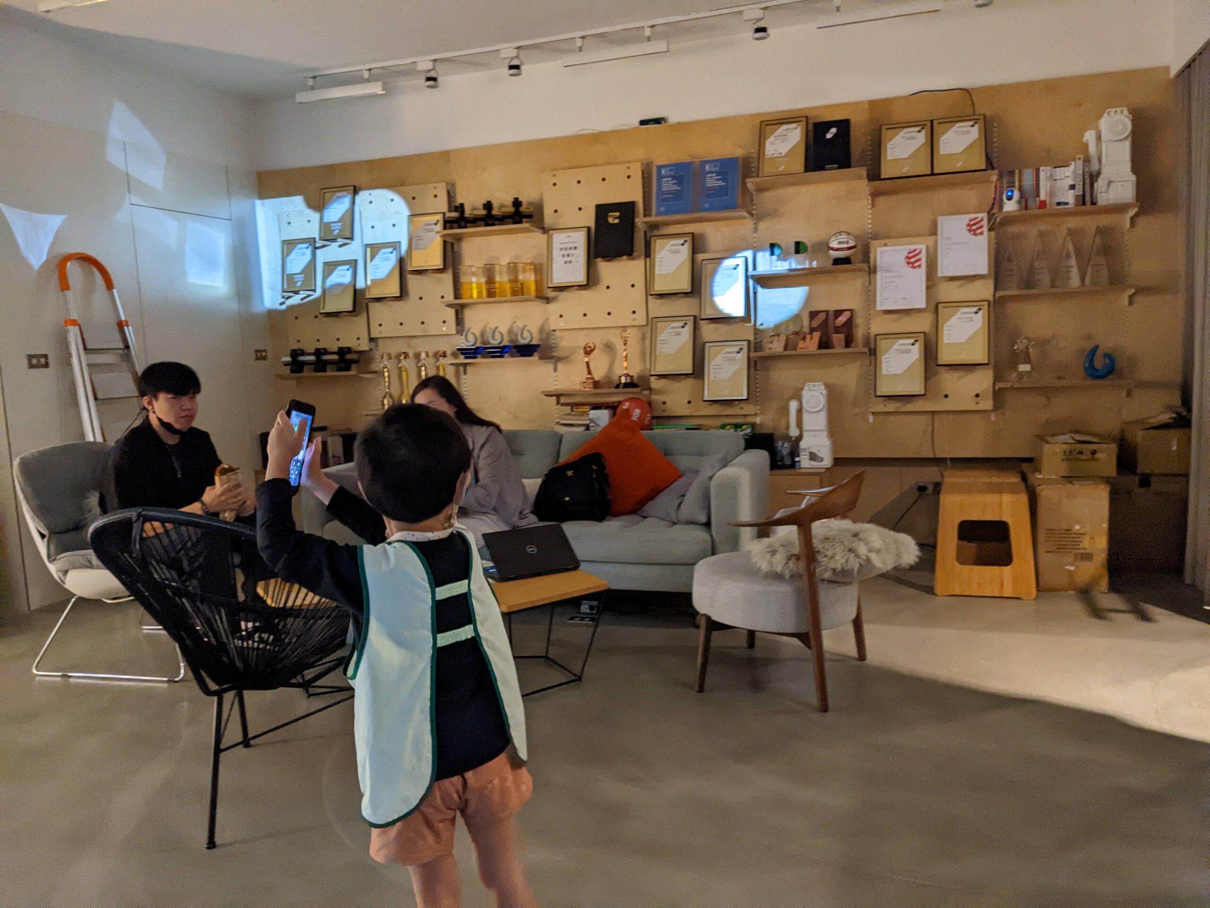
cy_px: 454
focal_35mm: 27
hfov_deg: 65.3
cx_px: 605
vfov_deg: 51.4
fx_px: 944
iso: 482
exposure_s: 1/40
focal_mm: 4.38
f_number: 1.73
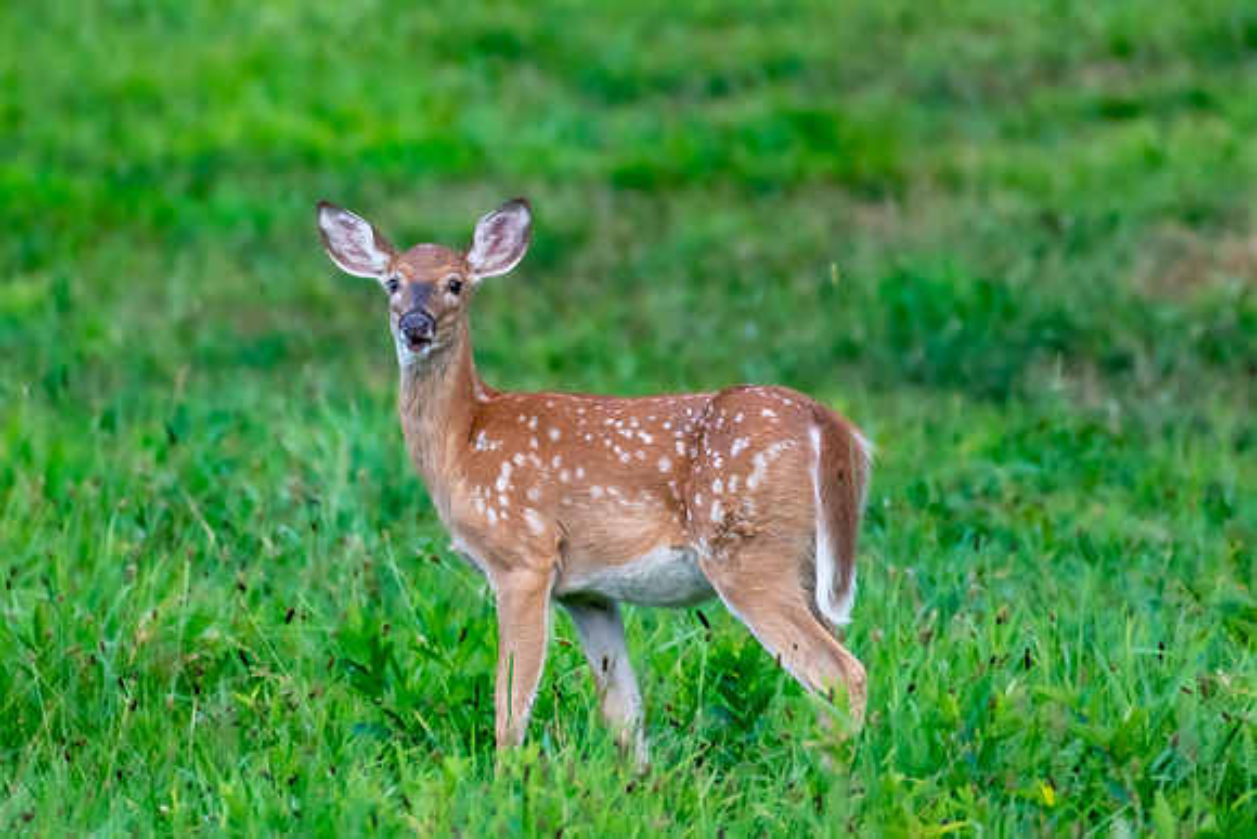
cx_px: 447
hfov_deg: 2.7
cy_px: 240
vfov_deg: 1.8
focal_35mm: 761
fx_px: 26593
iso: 1600
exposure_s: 1/640
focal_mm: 480
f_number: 5.6
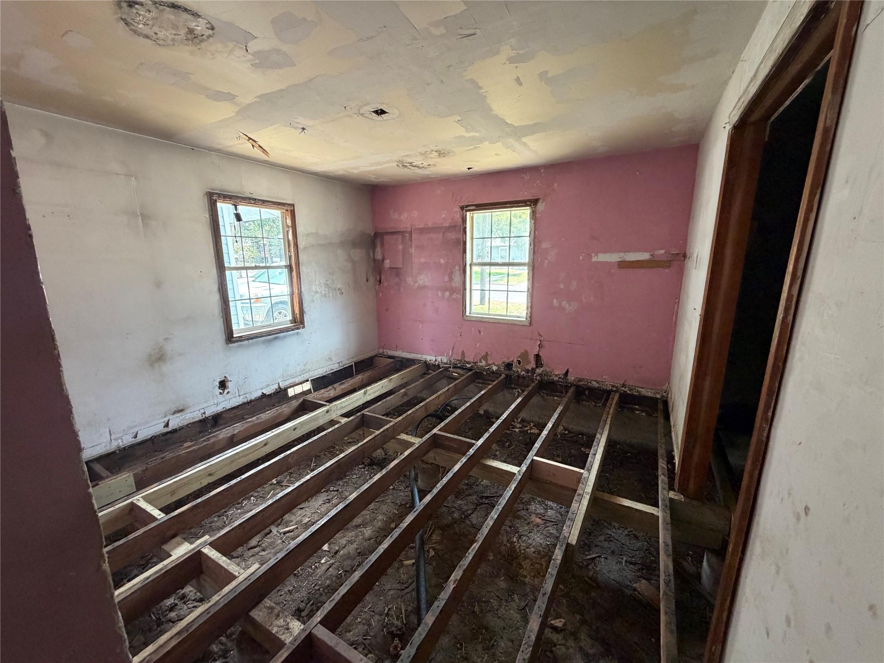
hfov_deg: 102.1
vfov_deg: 85.7
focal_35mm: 14
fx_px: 358
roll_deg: +1.2
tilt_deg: -11.6
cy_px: 332
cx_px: 442
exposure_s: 1/65
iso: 320
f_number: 2.2
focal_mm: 2.22
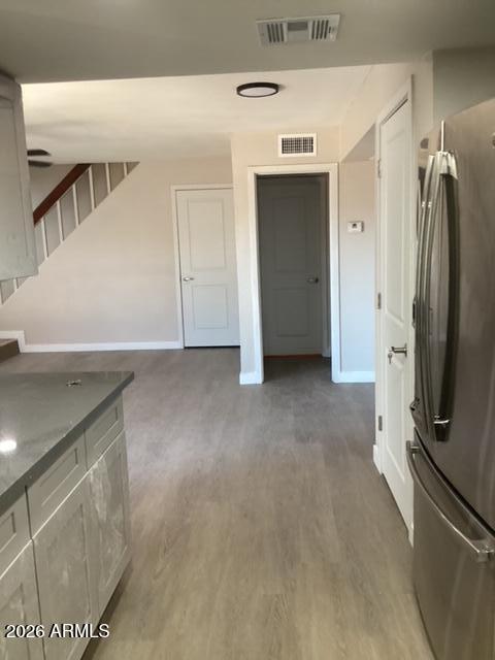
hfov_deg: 45.4
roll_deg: +2.7
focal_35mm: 31
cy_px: 330
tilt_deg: -9.2
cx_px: 248
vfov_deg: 58.4
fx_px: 591
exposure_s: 1/60
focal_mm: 3.3
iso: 200
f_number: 2.4
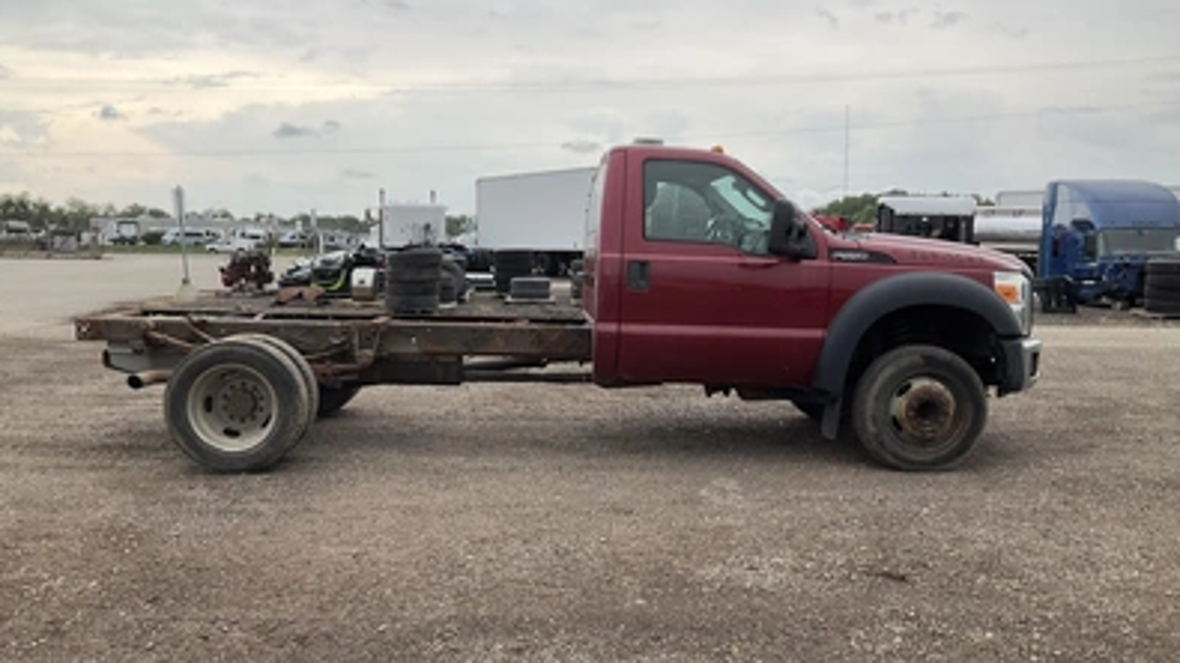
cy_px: 349
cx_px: 589
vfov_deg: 36.6
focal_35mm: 32
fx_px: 1001
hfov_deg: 61.0
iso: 25
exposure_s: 1/944
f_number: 1.8
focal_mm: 3
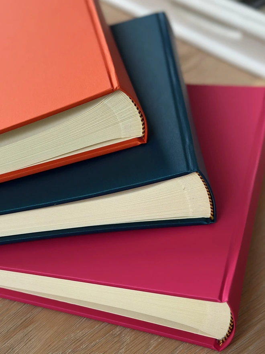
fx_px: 490
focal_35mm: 48
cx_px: 132
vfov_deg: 39.7
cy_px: 177
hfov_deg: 30.3
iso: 80
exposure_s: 1/349
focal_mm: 6.86
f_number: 1.78
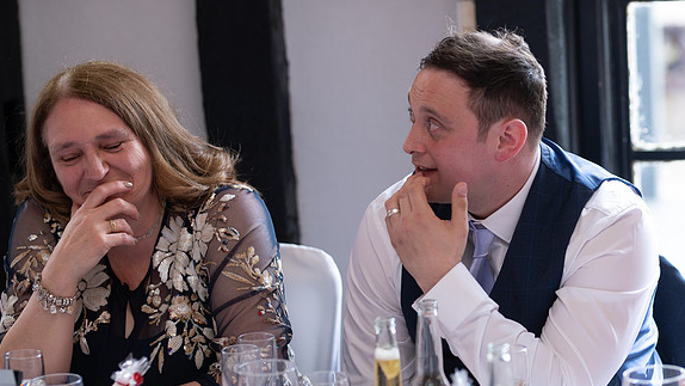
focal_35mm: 126
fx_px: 2289
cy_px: 150
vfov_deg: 9.6
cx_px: 481
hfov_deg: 17.0
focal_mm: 85
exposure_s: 1/100
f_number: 2.2
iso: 500
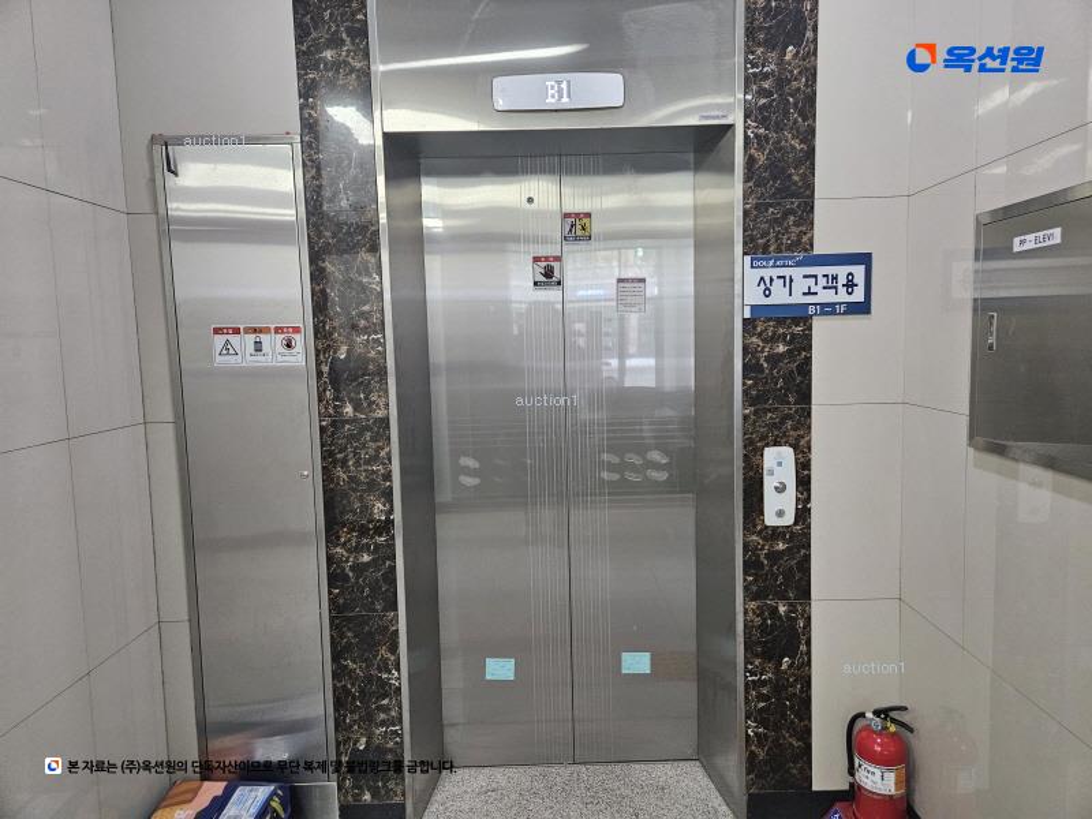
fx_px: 726
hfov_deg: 73.9
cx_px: 546
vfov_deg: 58.9
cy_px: 410
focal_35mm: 23
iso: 640
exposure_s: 1/60
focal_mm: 5.4
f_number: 1.8
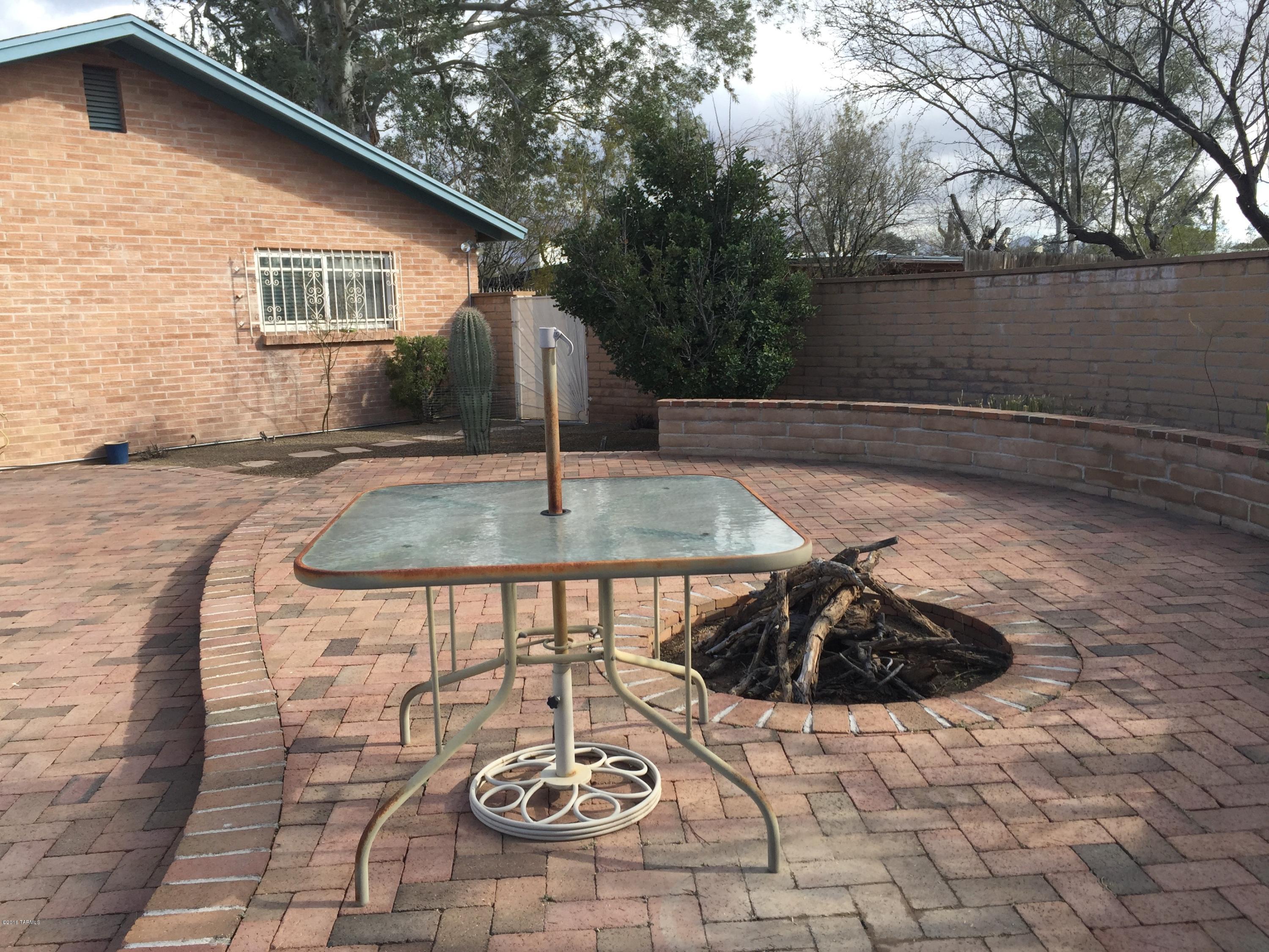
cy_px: 476
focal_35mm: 29
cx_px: 634
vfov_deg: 48.2
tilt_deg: -8.9
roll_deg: +1.1
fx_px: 1063
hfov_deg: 61.7
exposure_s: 1/694
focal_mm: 4.15
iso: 32
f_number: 2.2
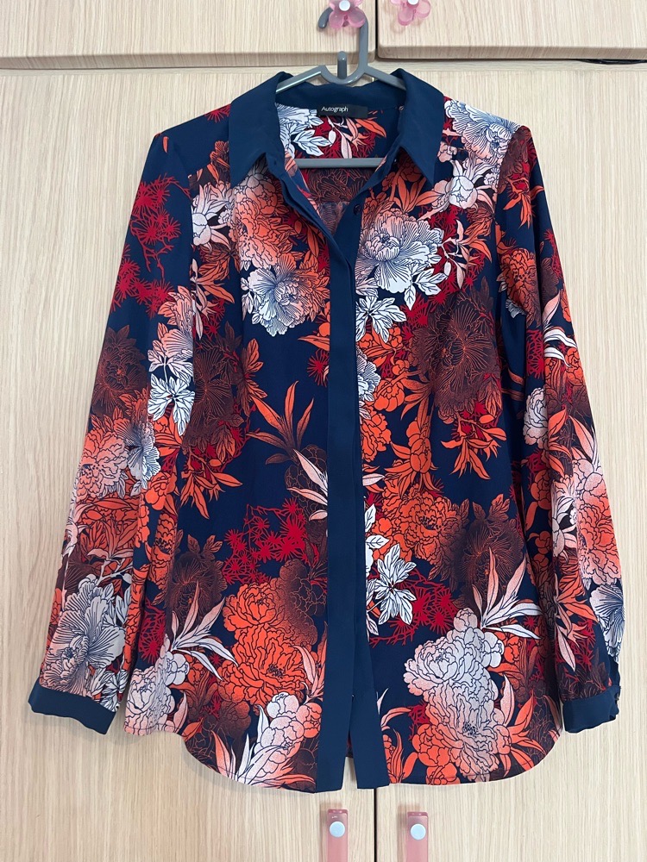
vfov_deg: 67.3
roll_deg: -0.8
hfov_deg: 53.1
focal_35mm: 26
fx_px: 648
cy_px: 431
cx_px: 324
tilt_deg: +2.4
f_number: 1.6
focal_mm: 5.1
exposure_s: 1/33
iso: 400
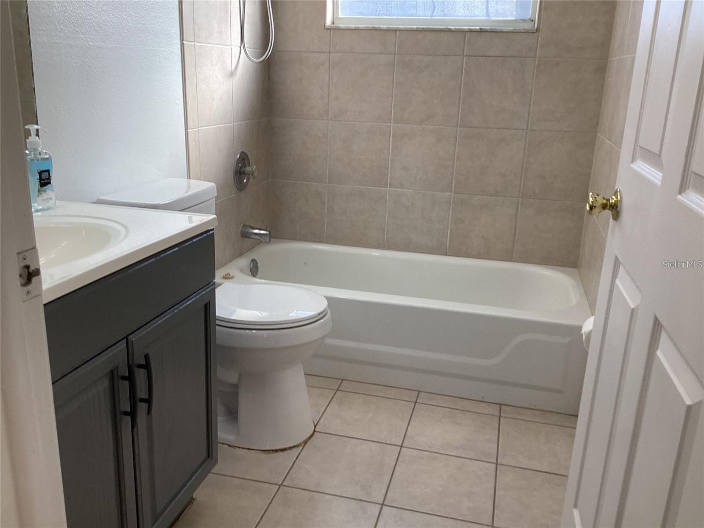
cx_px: 352
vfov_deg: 45.4
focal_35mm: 31
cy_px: 264
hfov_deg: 58.4
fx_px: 630
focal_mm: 3.3
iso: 25
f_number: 2.4
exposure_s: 1/120
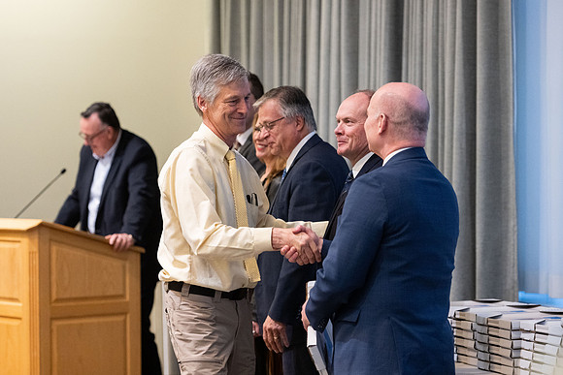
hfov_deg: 16.2
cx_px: 268
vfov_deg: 10.8
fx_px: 1979
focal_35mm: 126
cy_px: 174
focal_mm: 112
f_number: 2.8
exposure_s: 1/160
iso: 4000
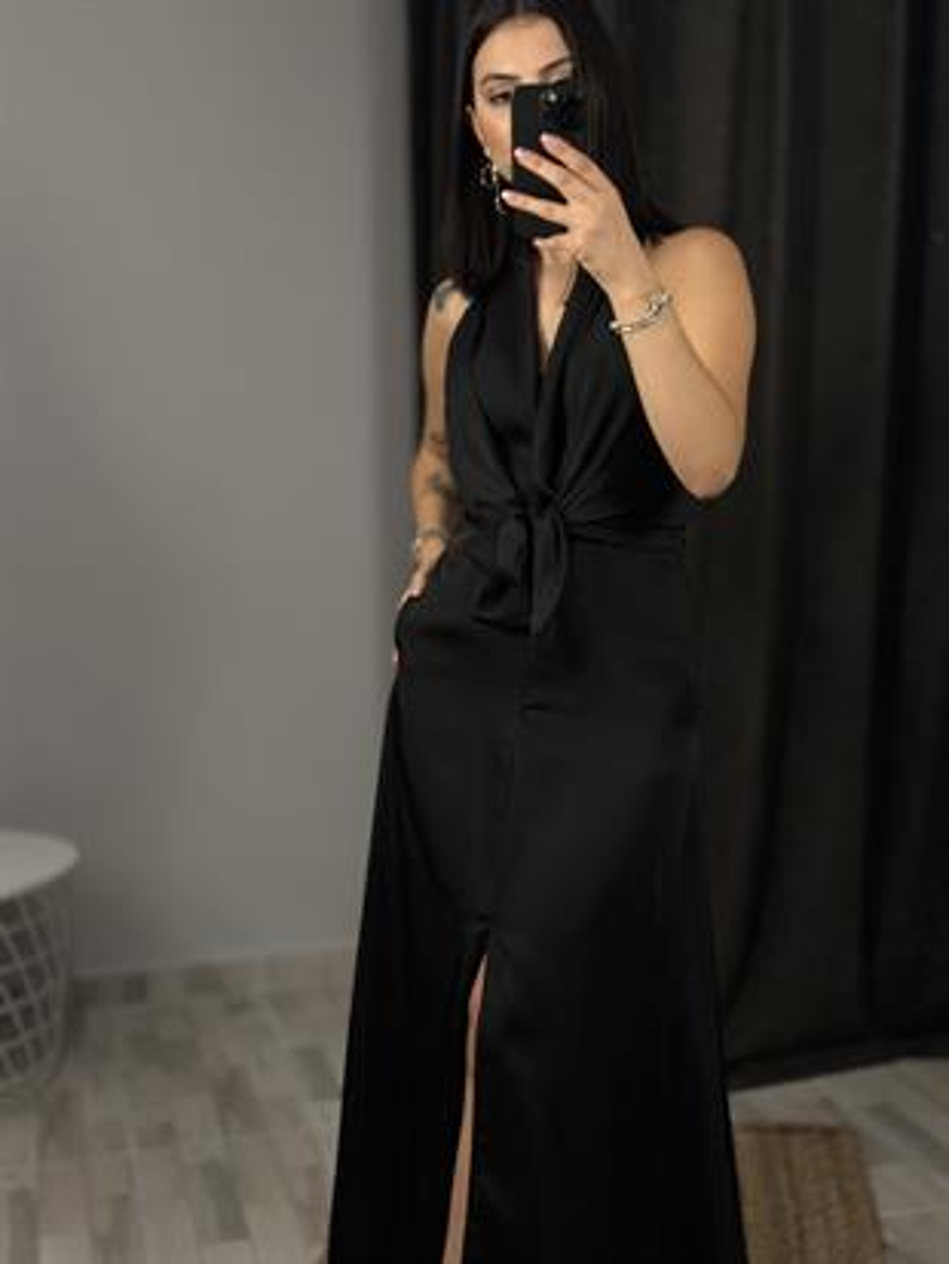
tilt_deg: -27.3
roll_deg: +1.2
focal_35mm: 48
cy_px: 632
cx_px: 474
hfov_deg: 30.3
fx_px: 1754
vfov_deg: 39.6
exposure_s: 1/100
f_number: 1.78
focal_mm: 6.86
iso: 80
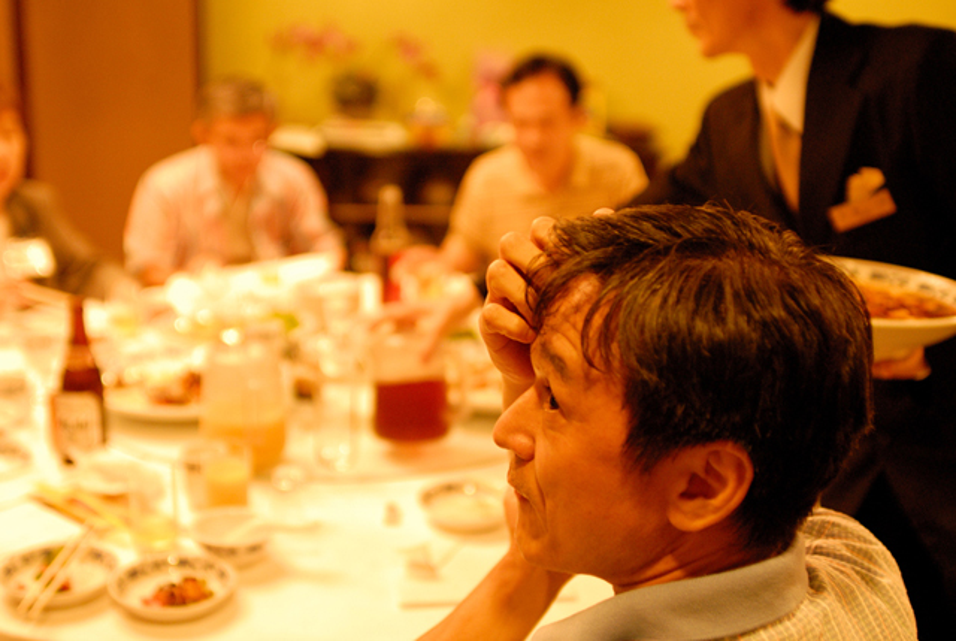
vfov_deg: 32.0
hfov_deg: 46.3
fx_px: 1117
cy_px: 320
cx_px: 478
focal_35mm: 42
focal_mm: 28
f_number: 2
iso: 800
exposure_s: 1/45
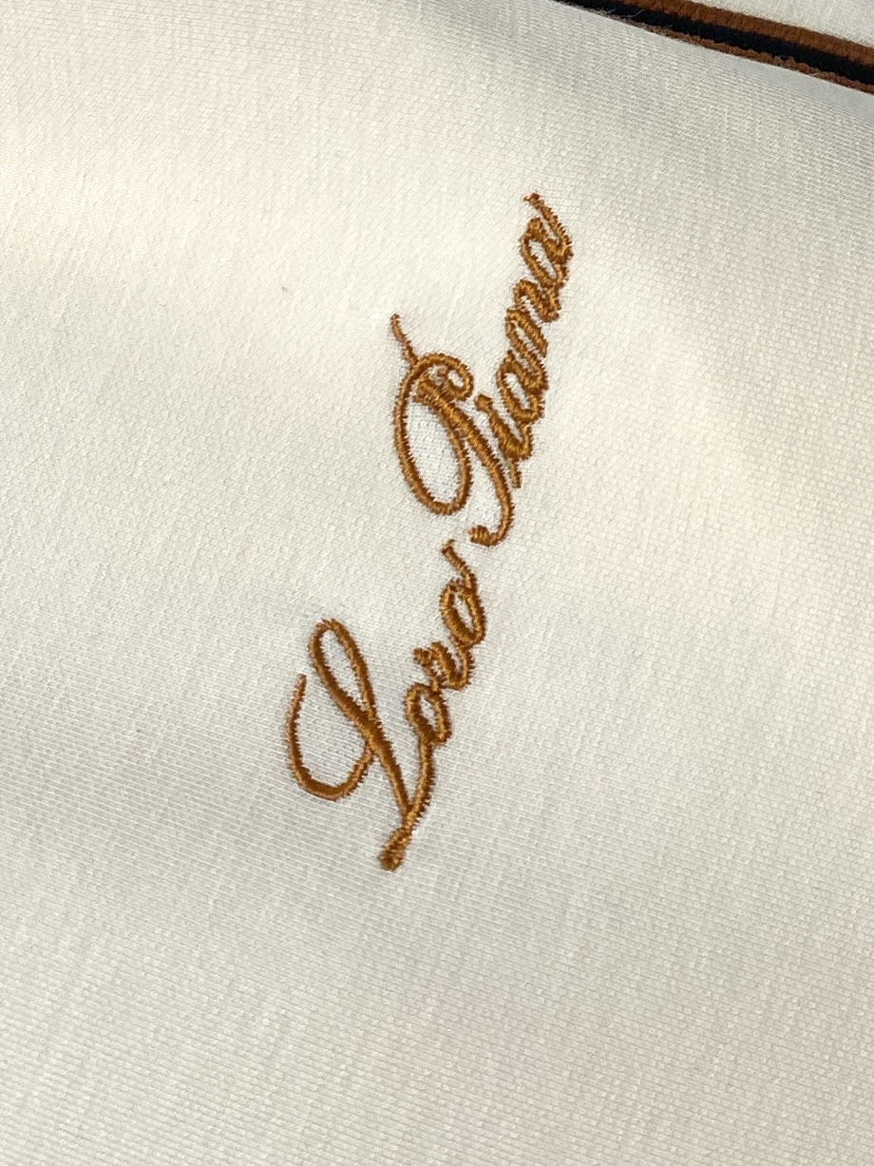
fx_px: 875
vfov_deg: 67.3
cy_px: 583
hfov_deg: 53.1
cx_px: 437
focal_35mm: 26
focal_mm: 4.25
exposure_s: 1/122
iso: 50
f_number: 1.8
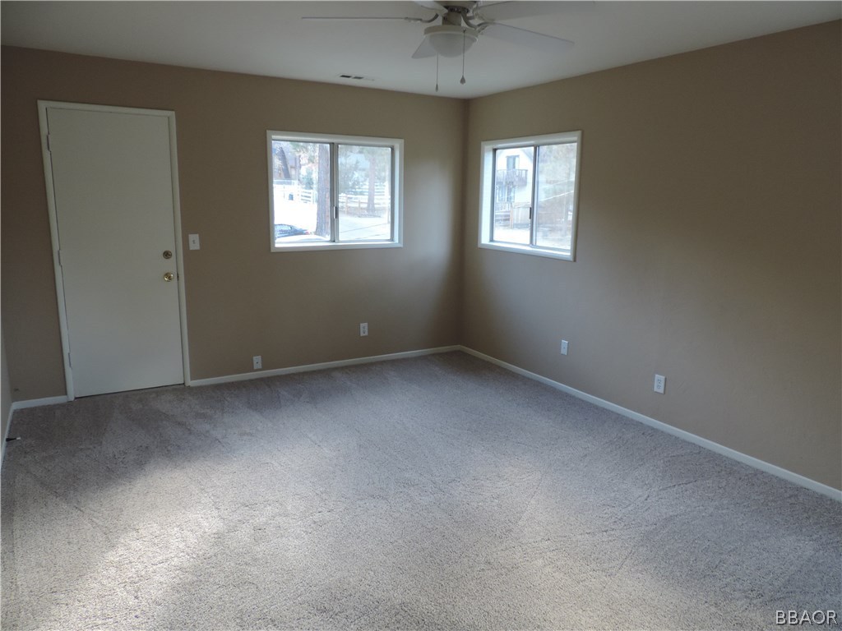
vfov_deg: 56.8
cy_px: 316
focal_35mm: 24
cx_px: 421
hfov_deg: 71.6
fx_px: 584
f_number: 3
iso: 220
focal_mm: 4.3
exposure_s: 1/30
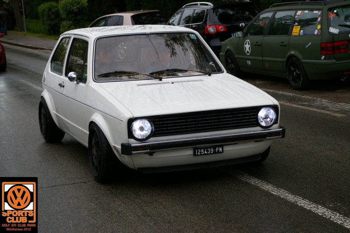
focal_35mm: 75
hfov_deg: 27.0
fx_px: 729
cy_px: 116
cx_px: 175
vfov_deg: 18.2
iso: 200
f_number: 8
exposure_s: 1/180
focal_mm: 50
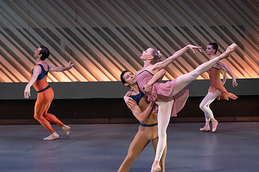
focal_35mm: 137
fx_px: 986
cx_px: 139
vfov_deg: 10.0
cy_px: 101
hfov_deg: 15.0
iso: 8000
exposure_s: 1/400
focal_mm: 90
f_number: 5.6
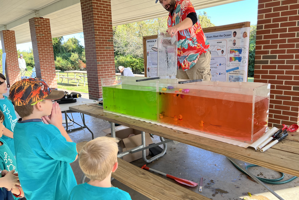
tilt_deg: -10.1
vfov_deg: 46.4
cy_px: 101
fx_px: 233
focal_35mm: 28
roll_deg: +2.5
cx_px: 151
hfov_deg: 65.5
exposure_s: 1/263
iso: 40
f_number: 1.6
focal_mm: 5.1
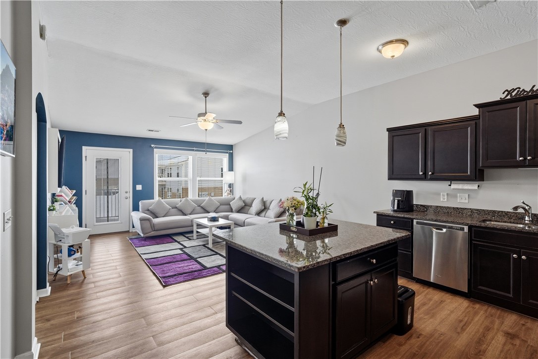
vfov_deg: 73.7
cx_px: 269
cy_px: 180
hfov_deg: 96.7
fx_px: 239
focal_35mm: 16
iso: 100
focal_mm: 16
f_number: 5.6
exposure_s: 1/250
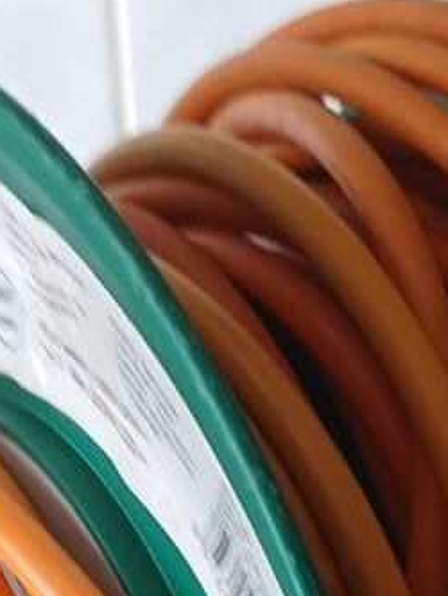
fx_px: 1793
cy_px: 751
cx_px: 470
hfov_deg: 14.0
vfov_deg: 17.8
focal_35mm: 104
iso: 64
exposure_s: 1/50
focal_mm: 3.98
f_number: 1.8
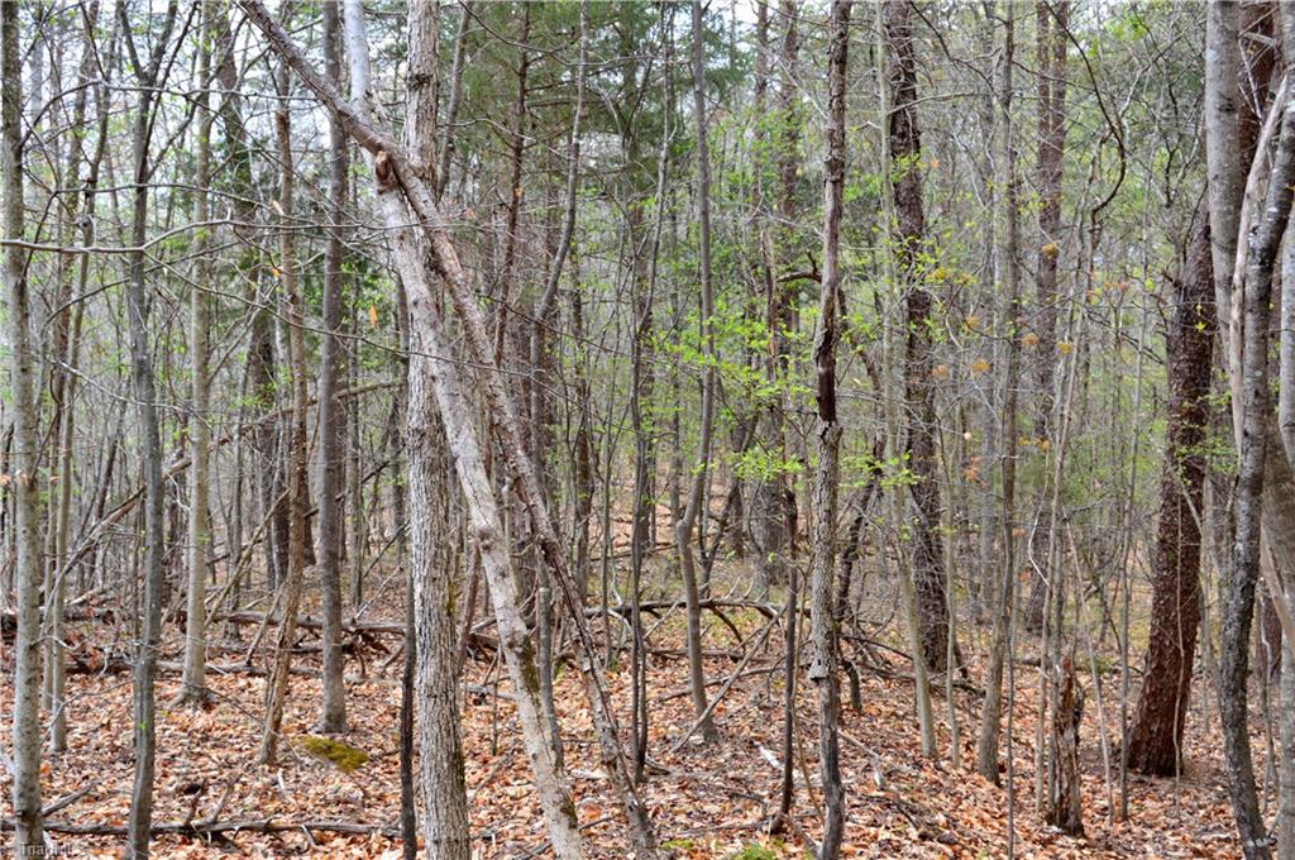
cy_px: 430
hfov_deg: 43.7
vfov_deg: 29.8
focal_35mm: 45
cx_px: 648
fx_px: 1617
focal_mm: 30
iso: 400
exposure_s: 1/100
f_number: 9
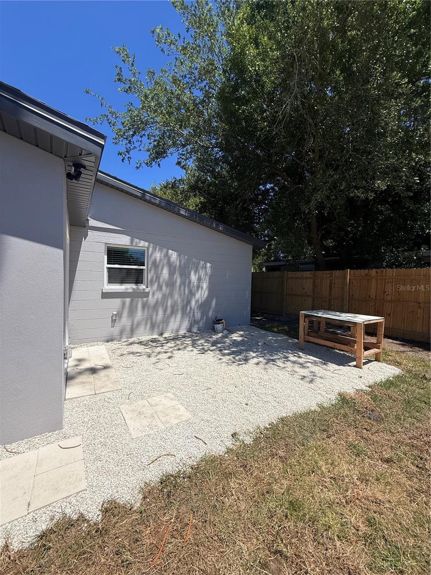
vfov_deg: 102.1
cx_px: 216
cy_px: 288
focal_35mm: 14
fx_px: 232
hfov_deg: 85.7
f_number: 2.2
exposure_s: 1/3289
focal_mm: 2.22
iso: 50
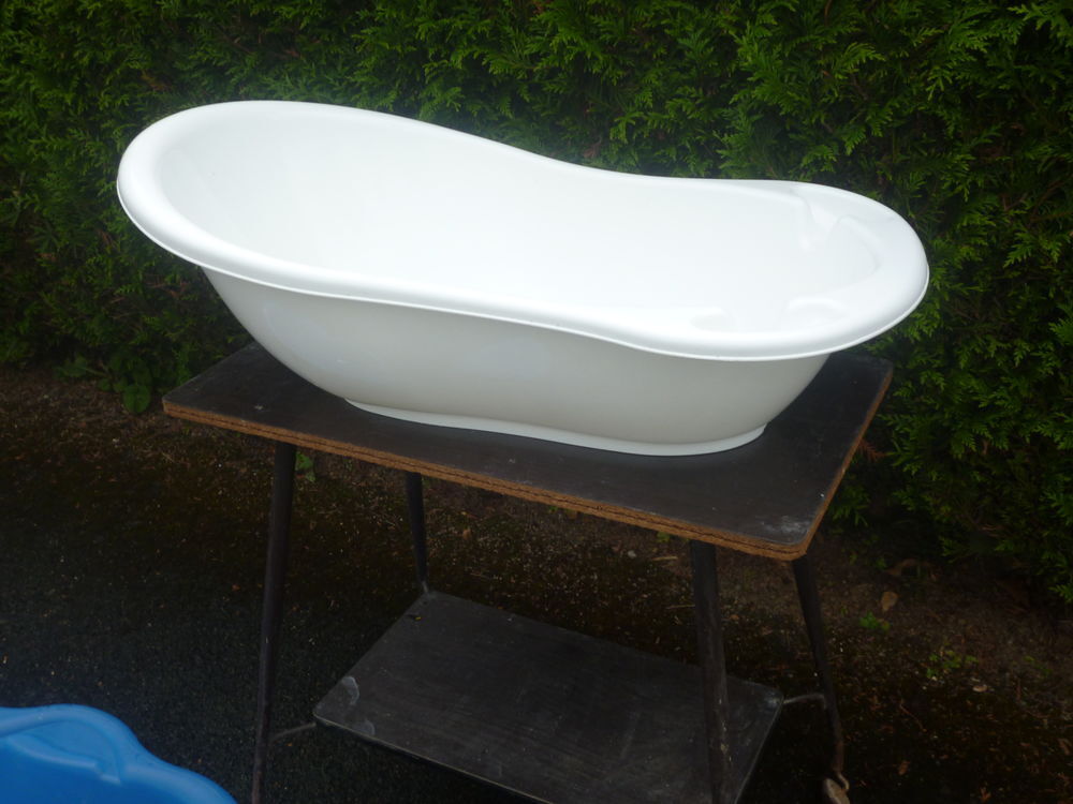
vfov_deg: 39.7
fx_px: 1116
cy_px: 402
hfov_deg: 51.4
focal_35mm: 36
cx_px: 536
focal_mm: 6.4
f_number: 10
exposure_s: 1/80
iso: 100
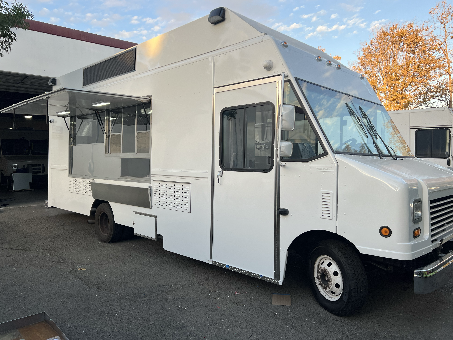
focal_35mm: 27
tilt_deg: -1.3
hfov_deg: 65.3
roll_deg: +2.0
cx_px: 232
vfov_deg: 51.3
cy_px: 165
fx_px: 353
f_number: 1.5
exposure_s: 1/468
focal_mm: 5.7
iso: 50
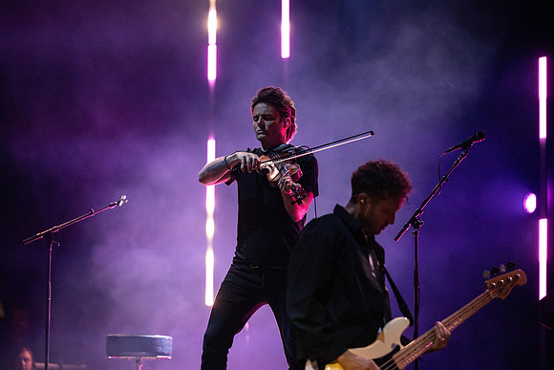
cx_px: 277
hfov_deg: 11.9
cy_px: 176
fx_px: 2665
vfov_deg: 7.9
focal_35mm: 173
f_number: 3.5
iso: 3200
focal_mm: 165
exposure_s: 1/1000
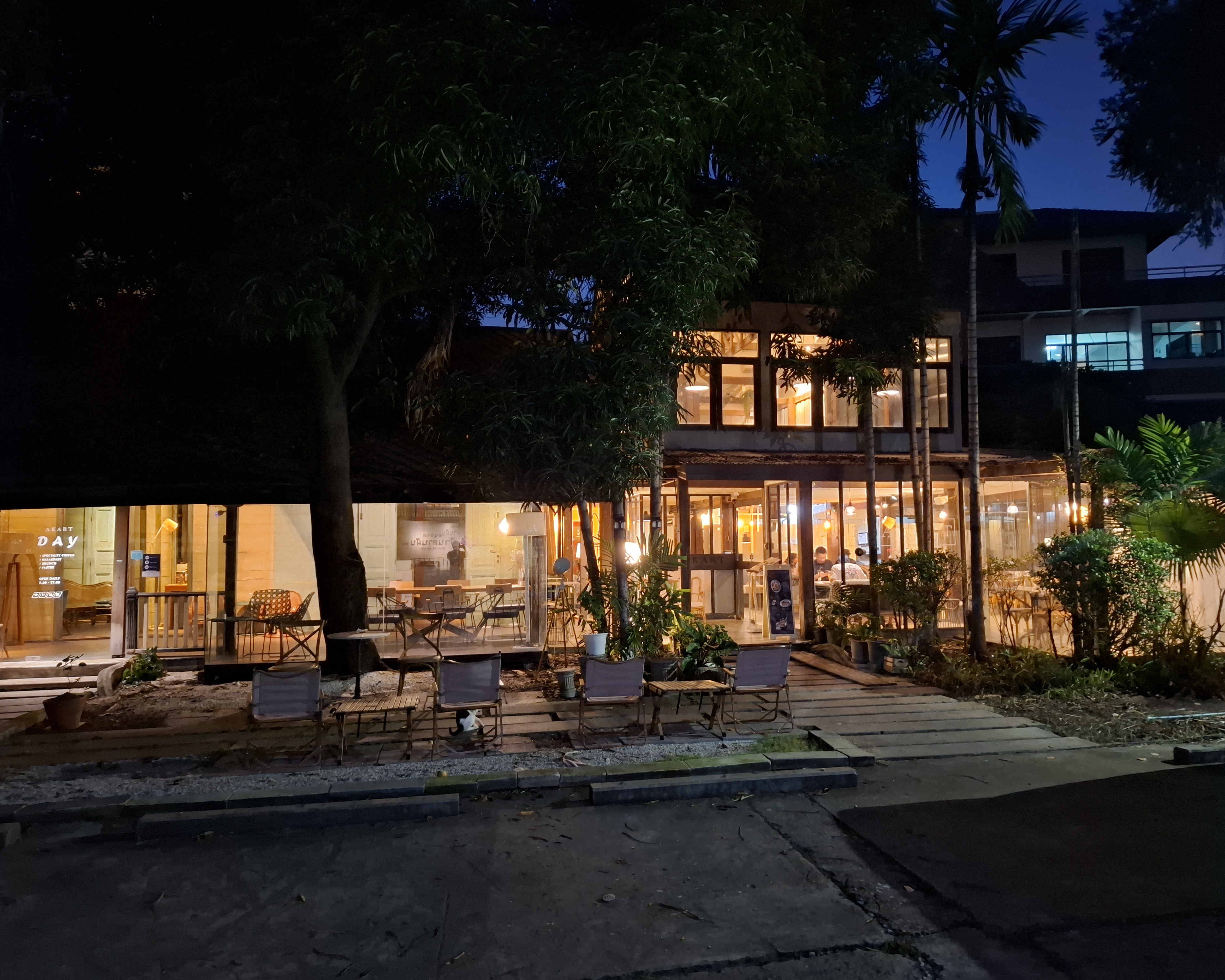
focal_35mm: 24
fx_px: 870
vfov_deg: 58.8
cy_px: 490
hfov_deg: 70.3
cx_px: 636
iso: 1250
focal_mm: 5.54
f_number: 1.8
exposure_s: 1/17
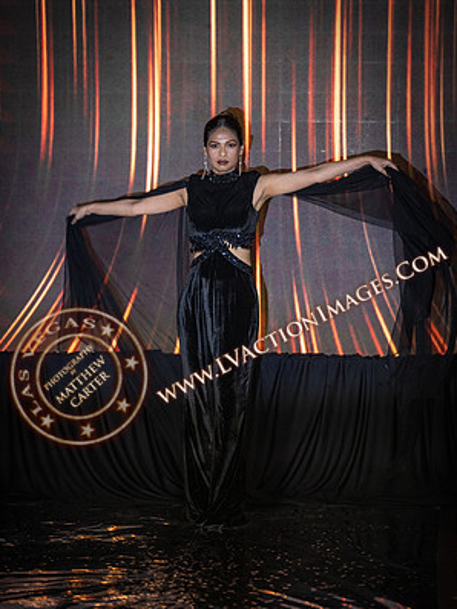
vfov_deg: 9.1
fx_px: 3835
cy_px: 342
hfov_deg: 6.8
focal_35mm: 218
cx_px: 228
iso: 1600
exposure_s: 1/200
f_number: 2.8
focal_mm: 200
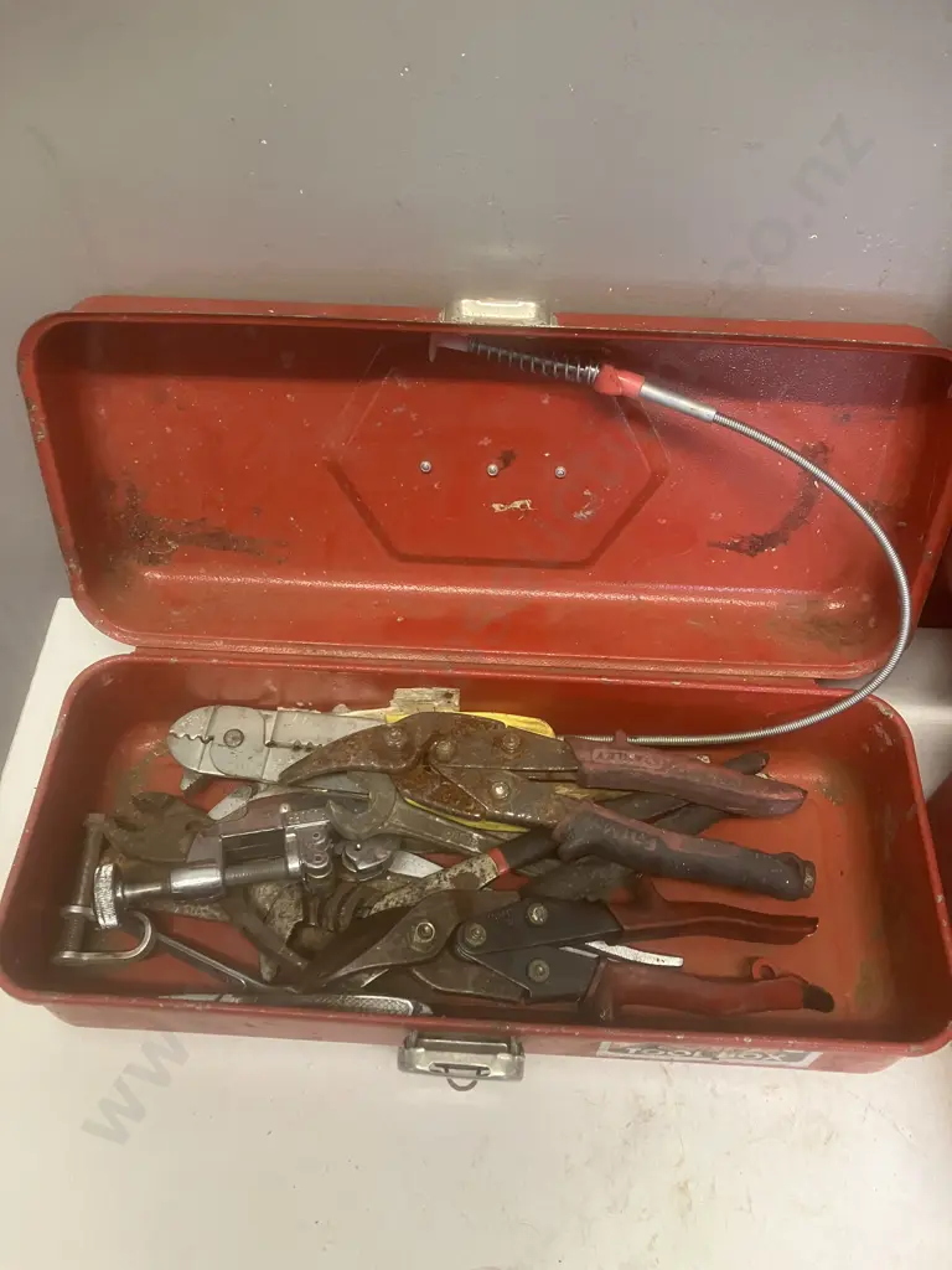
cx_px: 476
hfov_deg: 49.7
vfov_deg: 63.4
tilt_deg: -55.2
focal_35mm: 28
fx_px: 1027
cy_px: 635
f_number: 1.8
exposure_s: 1/50
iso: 200
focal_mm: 3.99
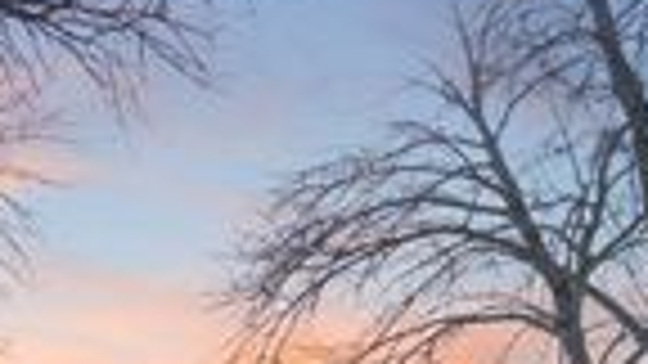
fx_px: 997
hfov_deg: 29.0
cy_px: 681
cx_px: -202
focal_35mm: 58
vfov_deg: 16.7
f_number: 4
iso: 640
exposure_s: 1/2500
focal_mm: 16
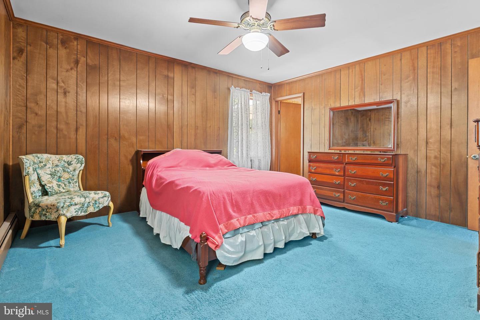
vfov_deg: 71.1
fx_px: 224
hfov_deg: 94.0
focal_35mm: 17
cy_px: 160
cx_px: 240
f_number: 7.1
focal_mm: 11.2
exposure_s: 5
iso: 200
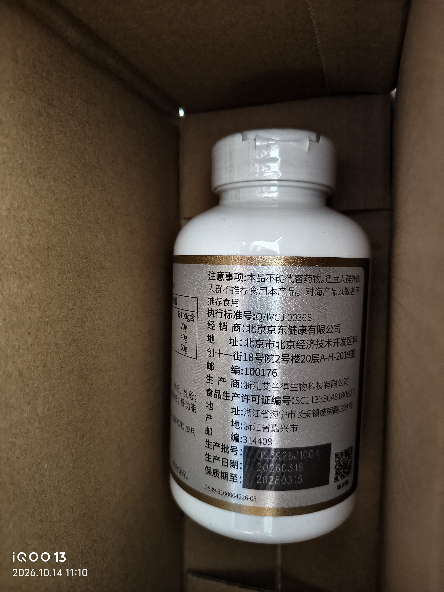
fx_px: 393
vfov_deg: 73.9
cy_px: 296
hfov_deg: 58.9
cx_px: 222
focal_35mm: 23
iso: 3536
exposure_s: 1/14.3
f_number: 1.88
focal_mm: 5.56
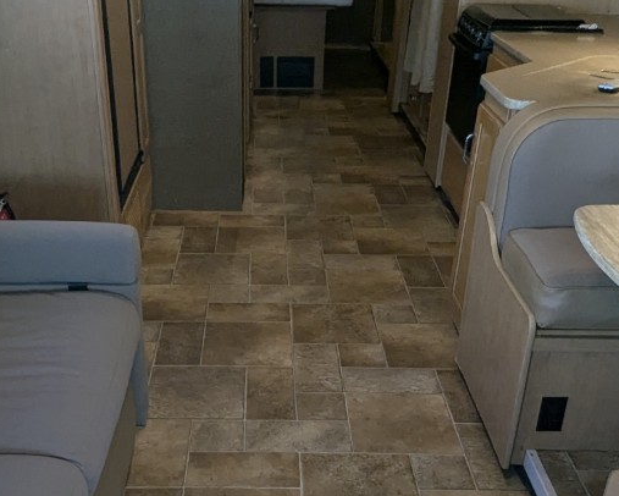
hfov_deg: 42.7
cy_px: 367
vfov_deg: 34.3
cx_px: 258
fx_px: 788
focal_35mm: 43
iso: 156
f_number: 2.2
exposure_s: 1/140
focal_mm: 2.35
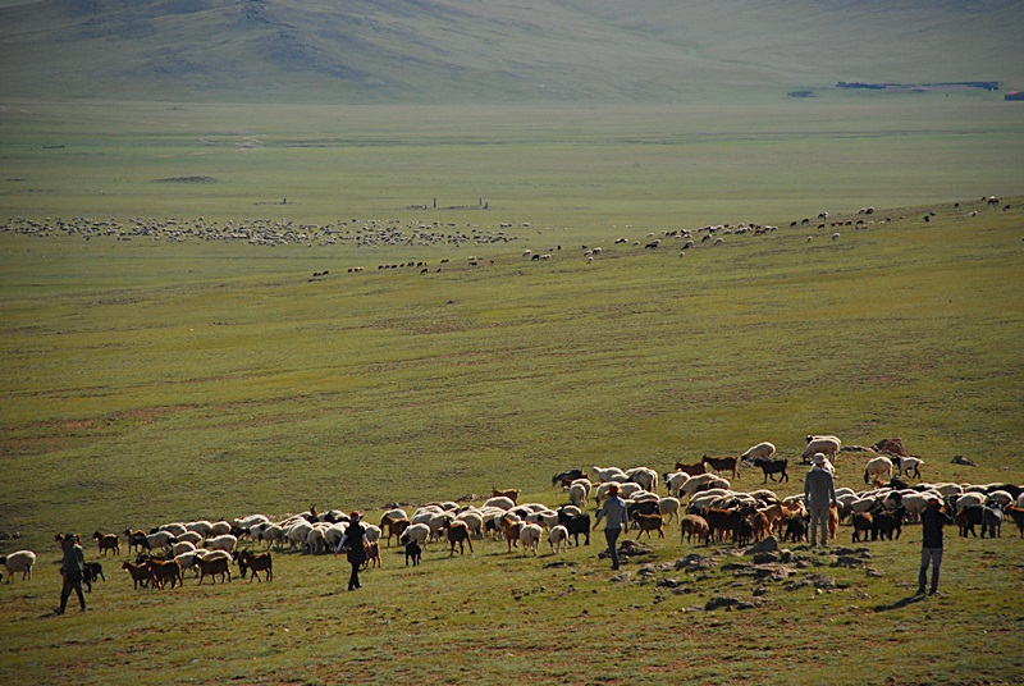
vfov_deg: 6.8
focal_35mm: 202
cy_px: 343
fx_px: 5768
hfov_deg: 10.1
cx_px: 512
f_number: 5.6
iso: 400
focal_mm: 135
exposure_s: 1/2000
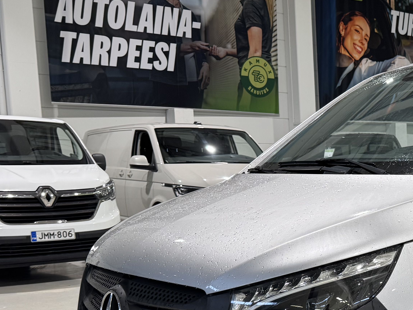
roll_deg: +1.0
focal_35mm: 60
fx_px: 716
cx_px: 451
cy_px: 267
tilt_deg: -7.4
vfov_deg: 23.9
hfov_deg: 29.2
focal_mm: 6.76
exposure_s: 1/100
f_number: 1.78
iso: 160
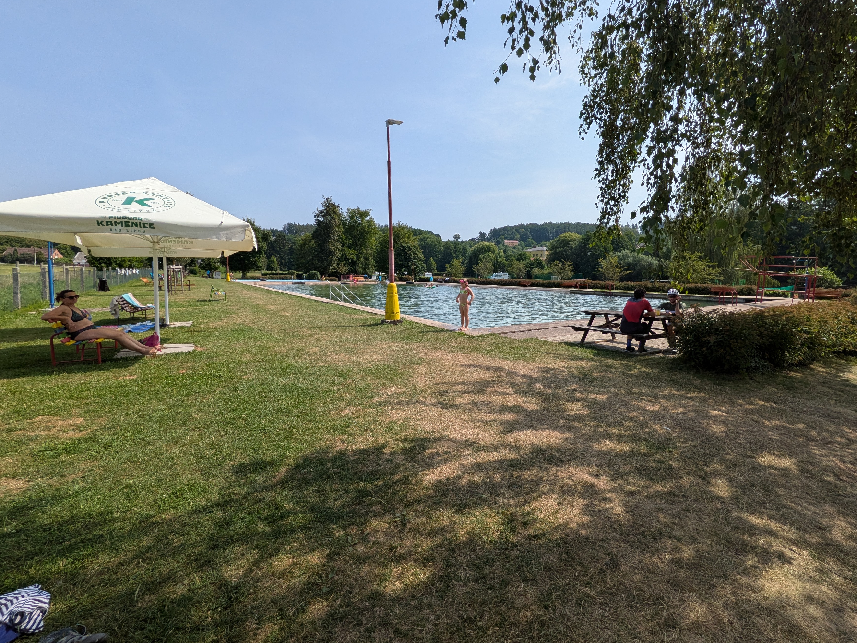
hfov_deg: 94.2
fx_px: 396
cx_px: 468
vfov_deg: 77.9
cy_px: 291
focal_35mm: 16
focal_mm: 1.85
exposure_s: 1/1887
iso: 52
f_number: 2.2
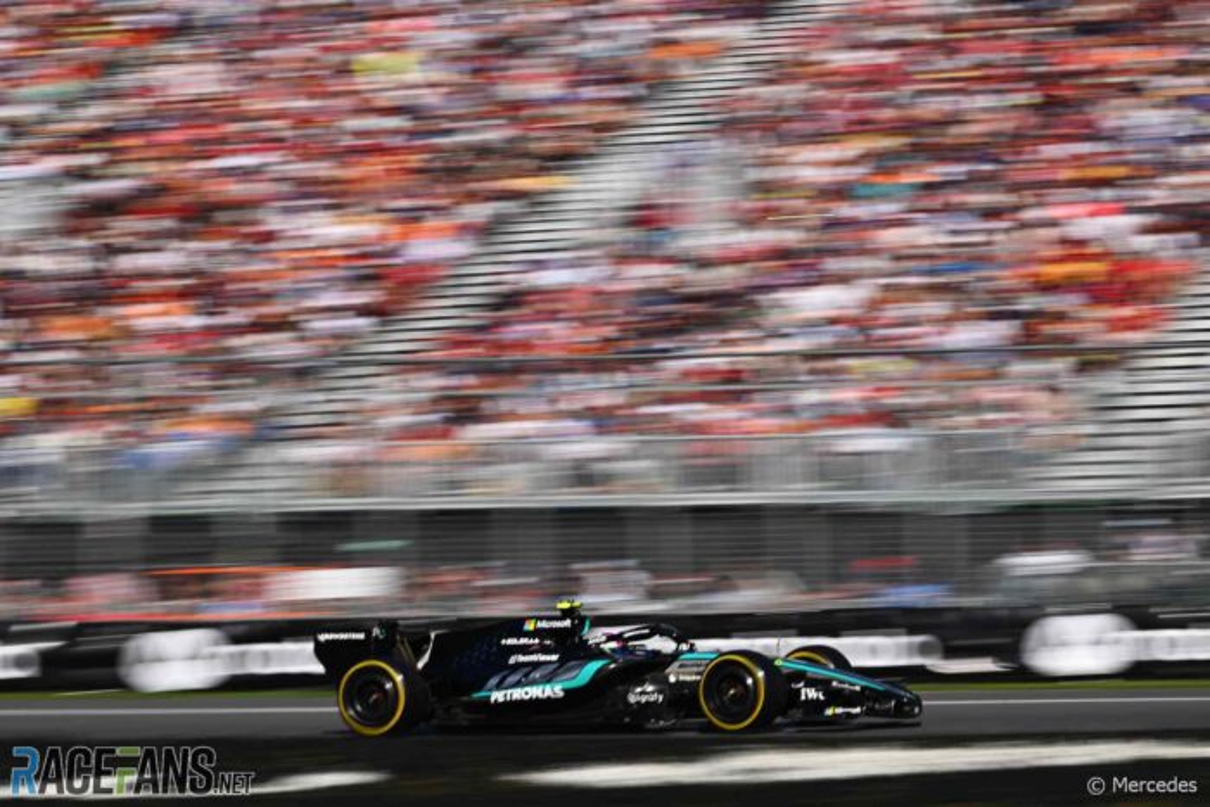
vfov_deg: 10.2
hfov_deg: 15.2
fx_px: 4538
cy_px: 404
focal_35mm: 135
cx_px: 605
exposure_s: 1/30
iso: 40
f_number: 22
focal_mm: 135
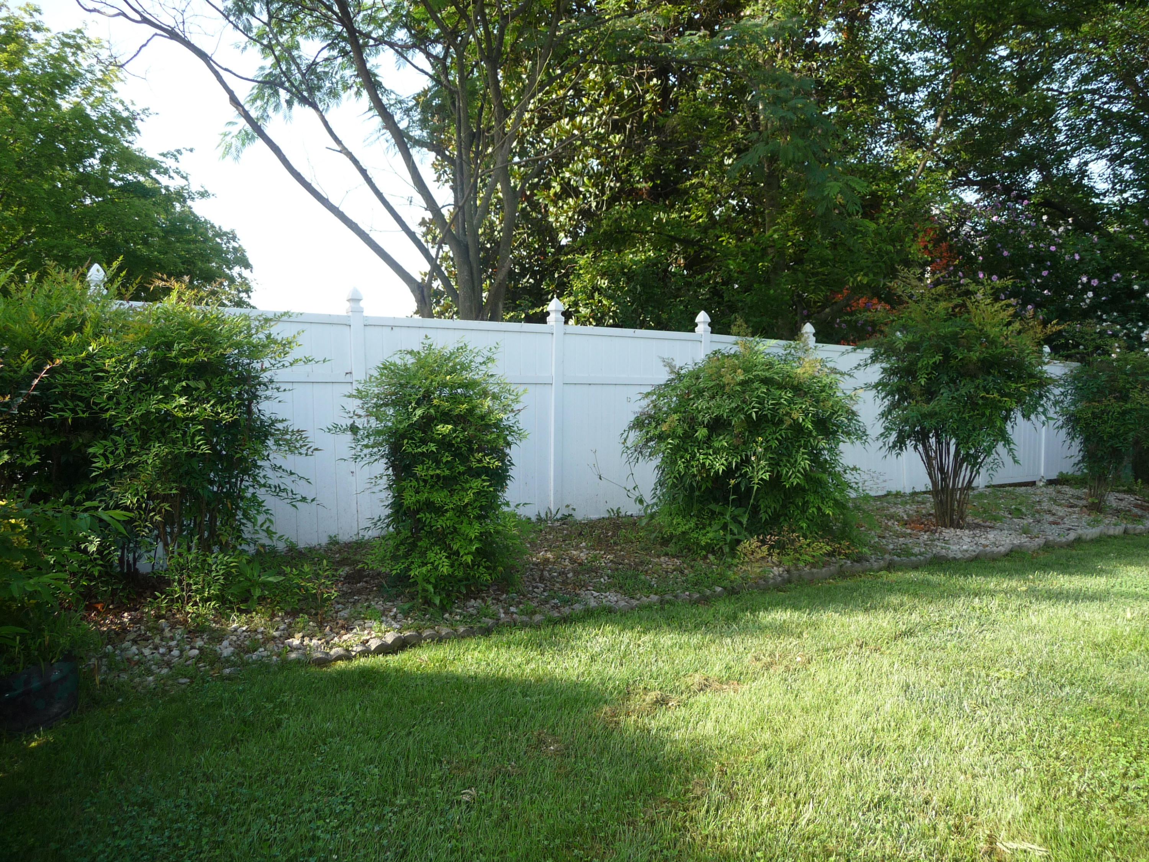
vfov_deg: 49.7
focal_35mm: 28
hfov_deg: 63.4
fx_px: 929
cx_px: 574
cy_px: 431
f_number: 3.3
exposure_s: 1/160
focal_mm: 4.7
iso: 100
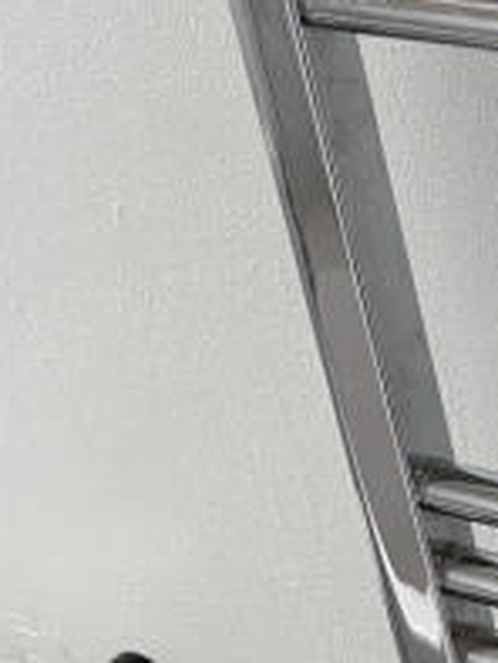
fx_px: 2587
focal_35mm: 135
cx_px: 1114
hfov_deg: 9.9
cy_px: 851
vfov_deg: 14.1
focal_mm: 5.96
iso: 125
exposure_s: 1/121
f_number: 1.6
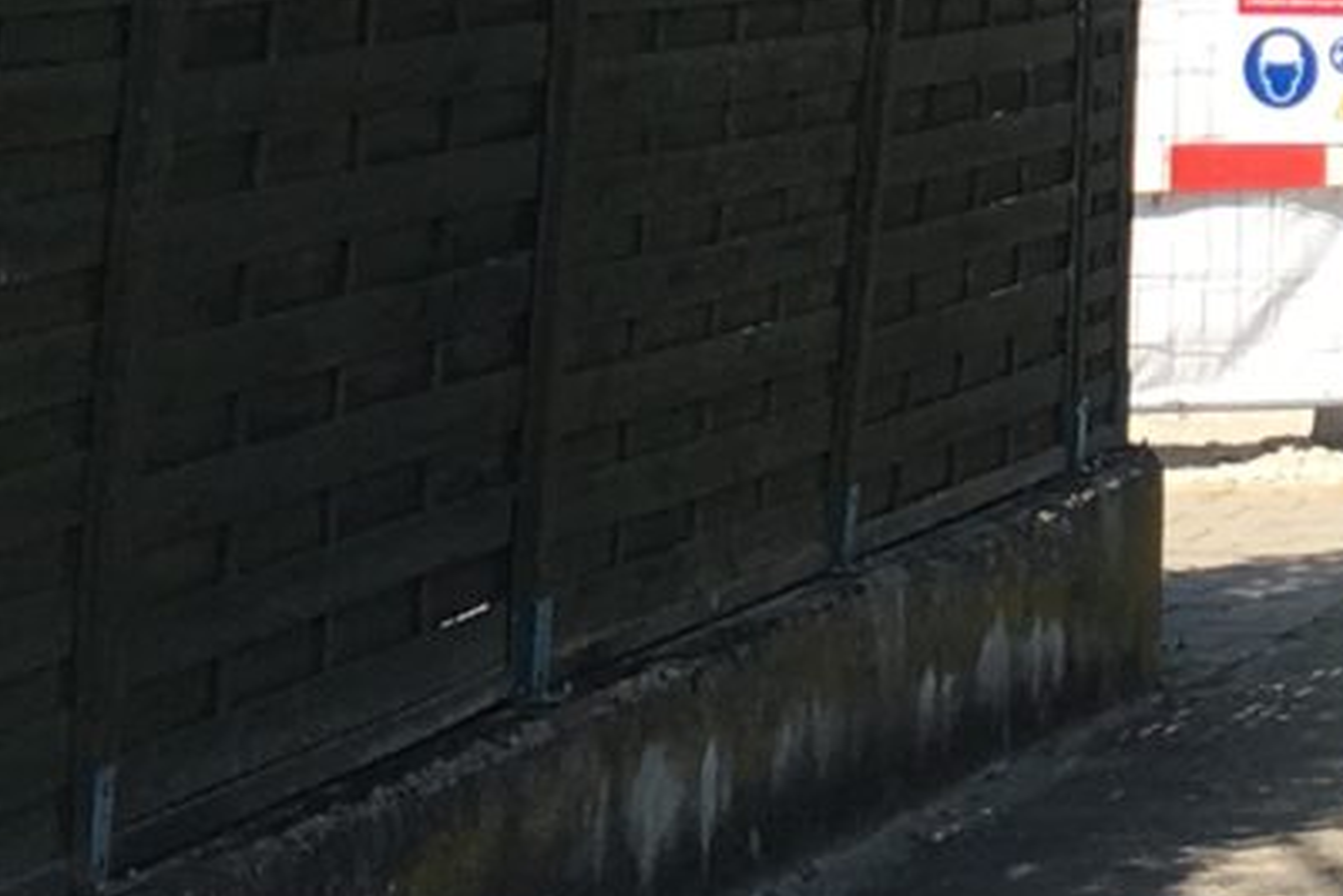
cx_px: 2629
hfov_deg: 9.9
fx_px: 7202
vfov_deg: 6.9
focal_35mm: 193
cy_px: -940
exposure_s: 1/962
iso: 25
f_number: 2.2
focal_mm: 4.15
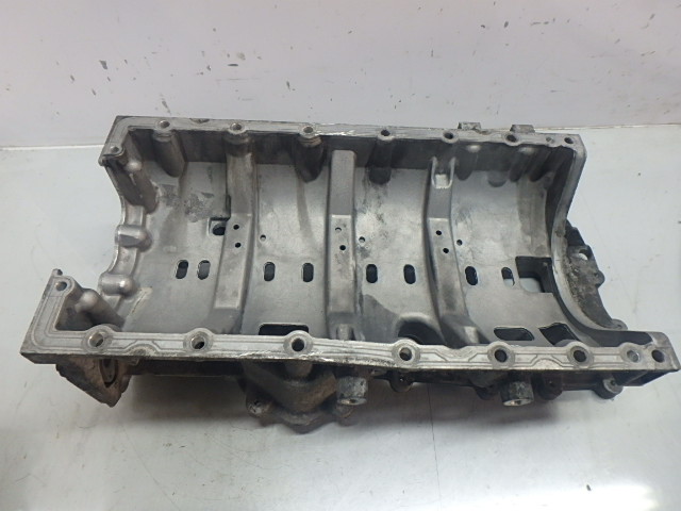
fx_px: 452
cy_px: 256
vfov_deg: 58.9
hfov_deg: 73.9
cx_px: 340
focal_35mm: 23
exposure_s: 1/30
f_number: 3.8
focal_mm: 4
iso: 250
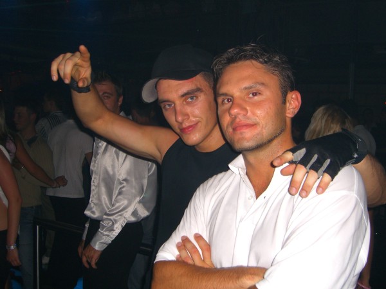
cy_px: 144
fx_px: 513
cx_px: 193
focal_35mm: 46
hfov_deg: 41.2
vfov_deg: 31.5
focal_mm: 9.5
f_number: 3.1
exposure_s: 1/60
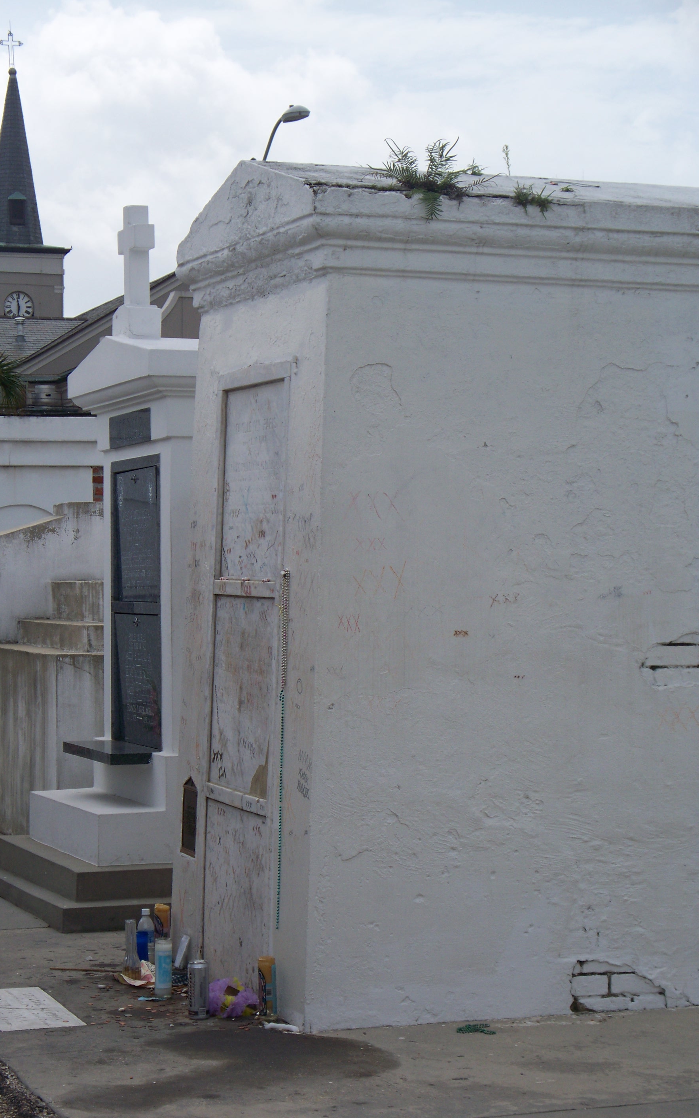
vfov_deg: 24.4
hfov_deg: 15.4
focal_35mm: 85
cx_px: 278
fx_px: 2591
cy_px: 559
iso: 64
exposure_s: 1/400
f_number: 5.6
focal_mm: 16.86
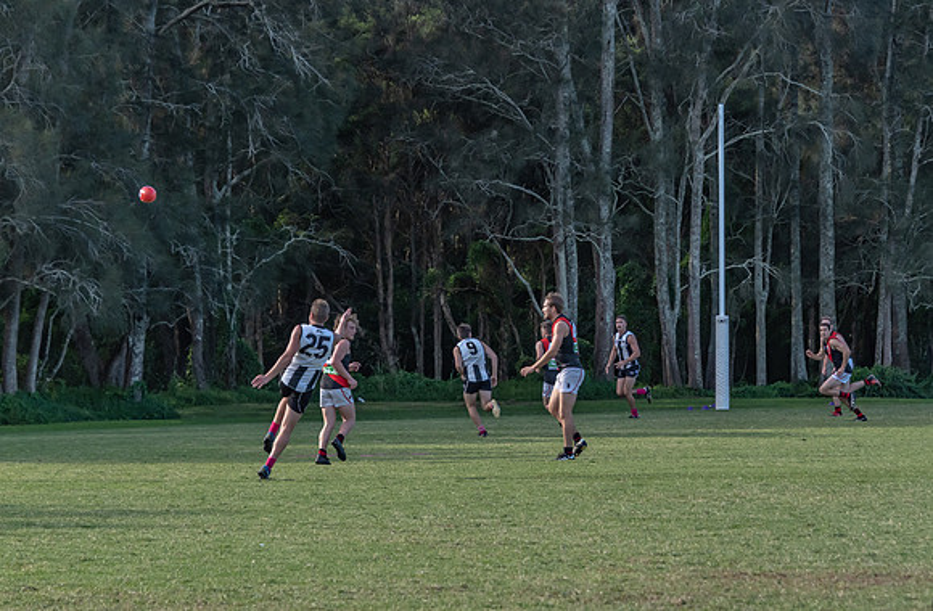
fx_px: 5309
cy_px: 348
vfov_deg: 6.6
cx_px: 411
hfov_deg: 10.0
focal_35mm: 206
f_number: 6.3
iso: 800
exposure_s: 1/1250
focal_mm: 122
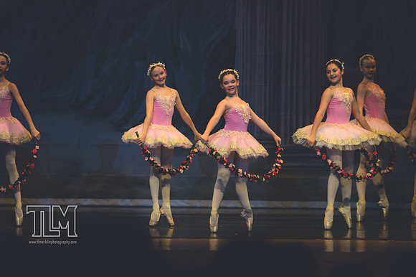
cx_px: 208
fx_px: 2852
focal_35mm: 247
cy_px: 138
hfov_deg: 8.3
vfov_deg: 5.6
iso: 360
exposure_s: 1/500
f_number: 2.8
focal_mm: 165
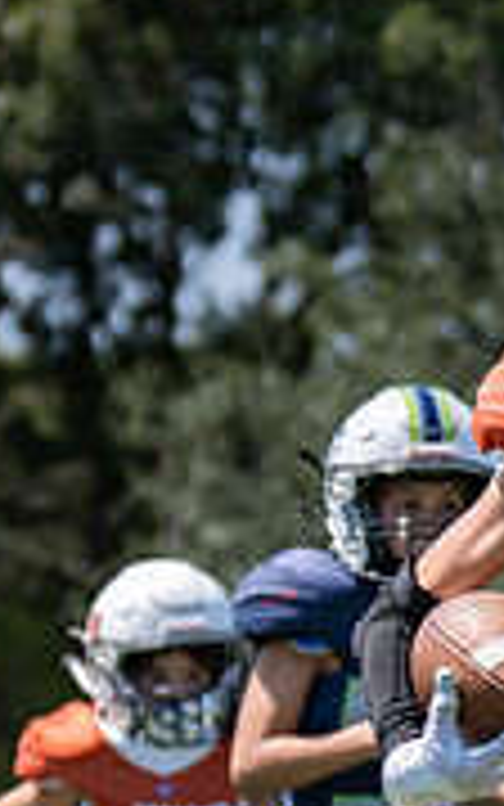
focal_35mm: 436
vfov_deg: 4.8
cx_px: 747
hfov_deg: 3.0
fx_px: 9574
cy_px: 1044
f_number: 2.8
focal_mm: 70
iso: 100
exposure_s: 1/1600
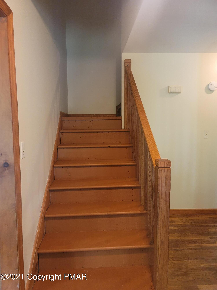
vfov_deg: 69.4
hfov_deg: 54.9
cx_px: 108
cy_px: 145
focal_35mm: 25
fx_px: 209
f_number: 1.8
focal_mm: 7
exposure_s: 1/40
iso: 640
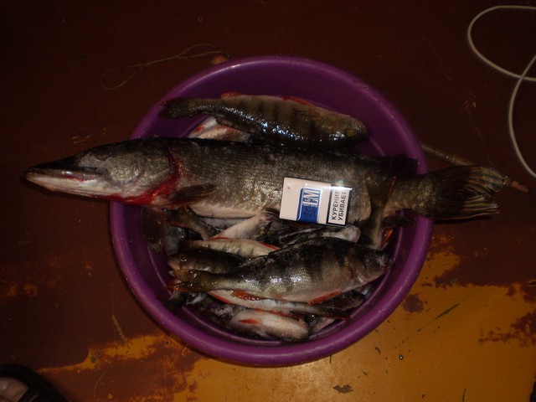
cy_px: 201
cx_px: 268
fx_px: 557
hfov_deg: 51.4
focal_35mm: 36
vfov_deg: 39.7
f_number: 3.1
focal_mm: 6.3
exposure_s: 1/30
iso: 125
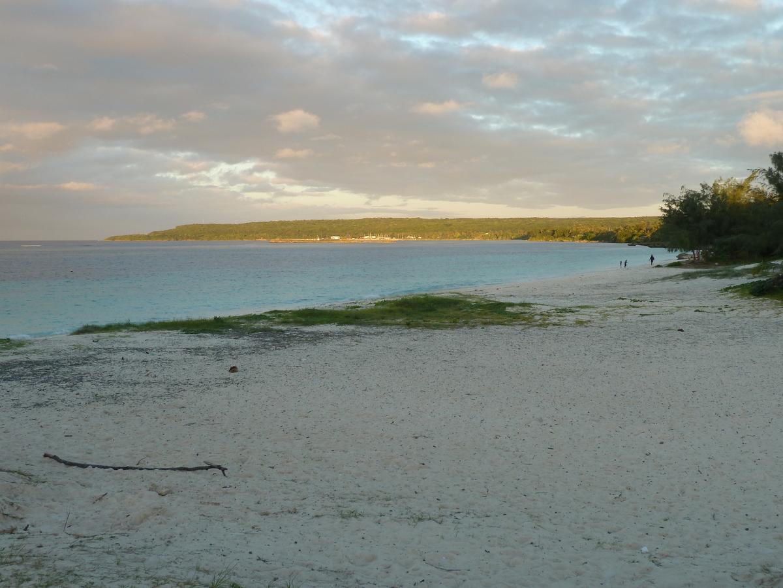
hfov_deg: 46.8
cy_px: 294
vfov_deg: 36.0
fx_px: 905
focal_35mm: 40
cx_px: 392
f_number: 3.6
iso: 80
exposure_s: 1/100
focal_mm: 6.5
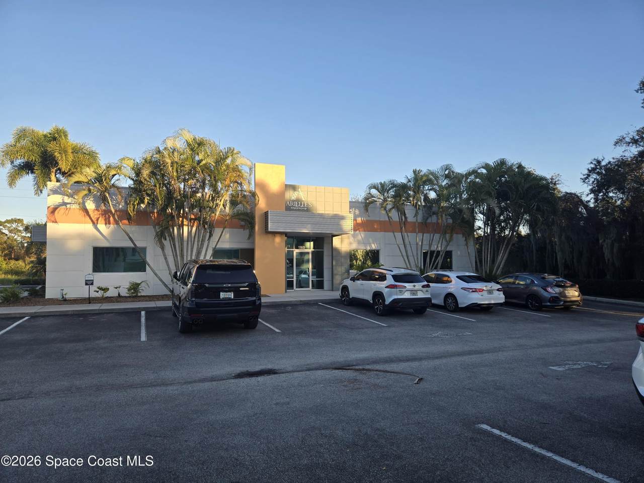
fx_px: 428
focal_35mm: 23
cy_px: 242
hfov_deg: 73.9
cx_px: 322
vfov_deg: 58.9
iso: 25
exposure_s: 1/494
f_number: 1.8
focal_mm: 5.4
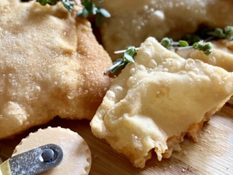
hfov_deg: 17.3
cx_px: 129
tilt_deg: -40.0
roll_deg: +0.6
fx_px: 767
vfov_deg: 12.9
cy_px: 34
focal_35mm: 114
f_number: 2.2
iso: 200
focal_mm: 7.5
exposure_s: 1/40
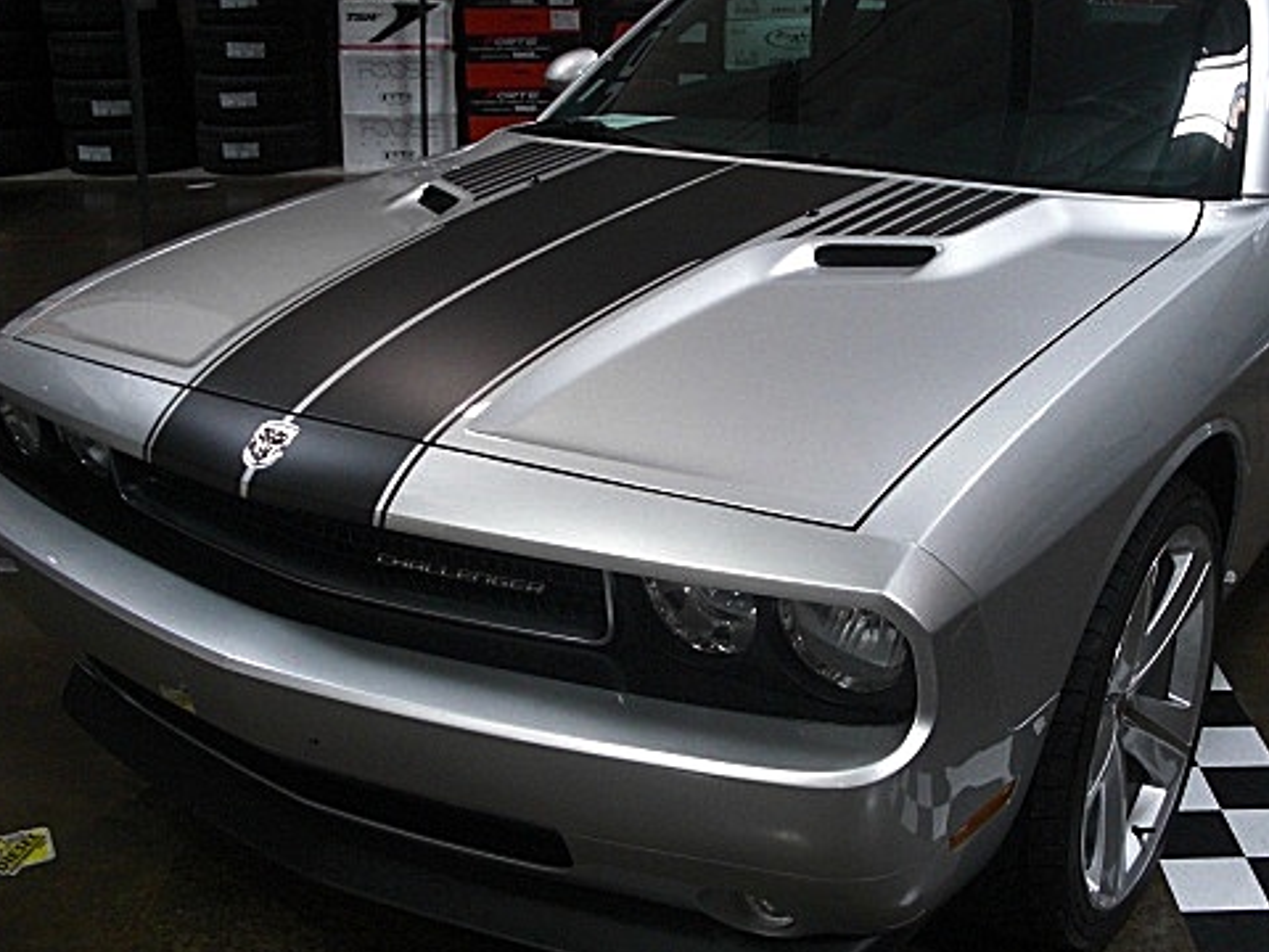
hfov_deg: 39.5
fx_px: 1760
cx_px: 767
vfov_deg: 30.3
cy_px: 463
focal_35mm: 48
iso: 400
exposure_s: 1/80
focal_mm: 6.3
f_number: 2.8
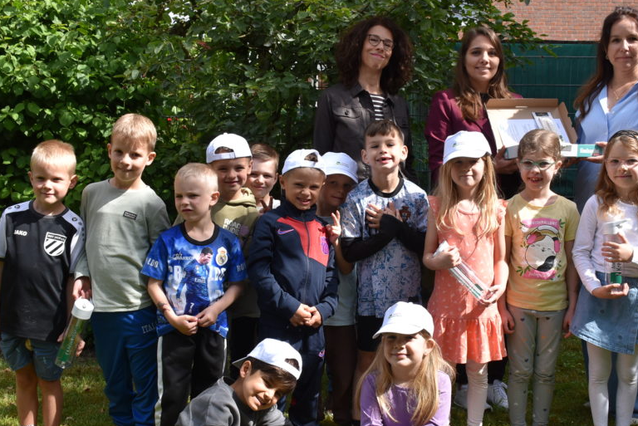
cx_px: 356
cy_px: 248
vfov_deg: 33.4
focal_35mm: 40
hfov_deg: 48.3
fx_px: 709
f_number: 9
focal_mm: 20
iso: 200
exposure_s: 1/320
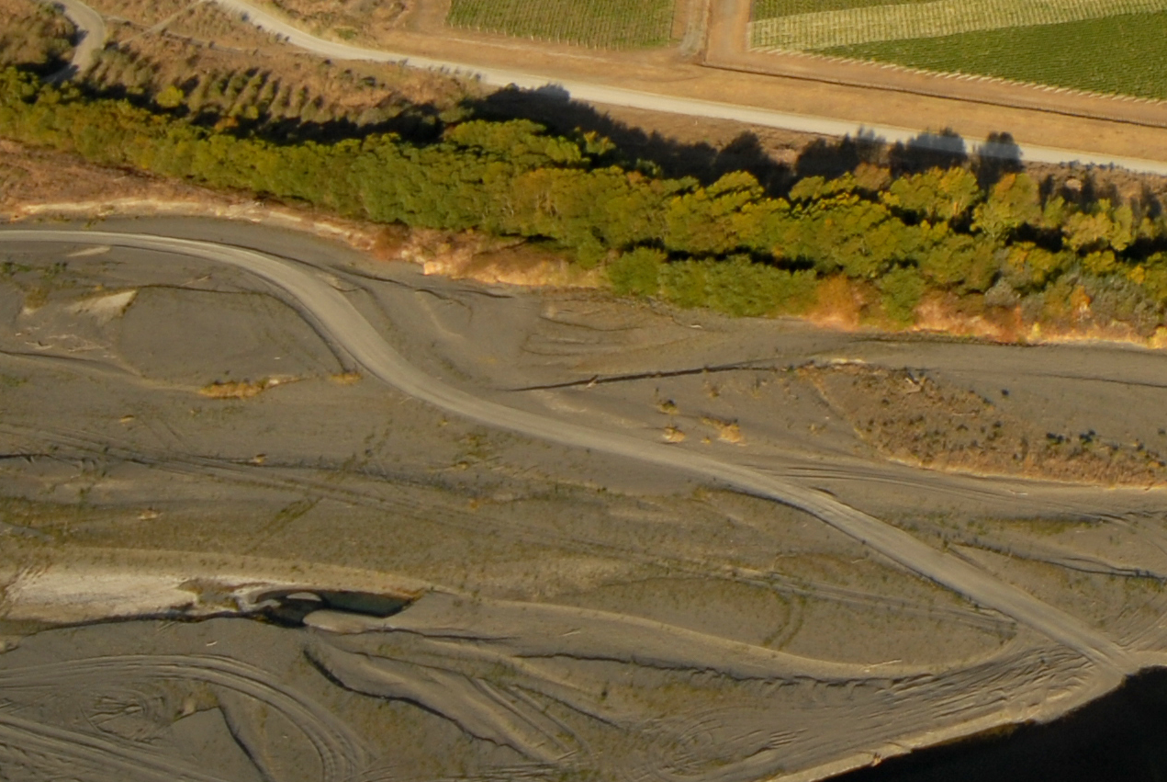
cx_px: 1720
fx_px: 2224
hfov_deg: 23.8
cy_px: -228
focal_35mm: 69
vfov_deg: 18.6
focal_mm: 15
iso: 125
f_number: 5.6
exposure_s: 1/500
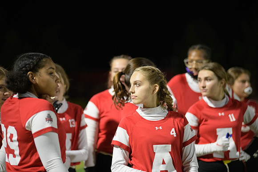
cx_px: 129
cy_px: 86
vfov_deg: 8.3
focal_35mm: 165
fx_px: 1183
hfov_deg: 12.4
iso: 5000
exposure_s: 1/640
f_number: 2.8
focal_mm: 165
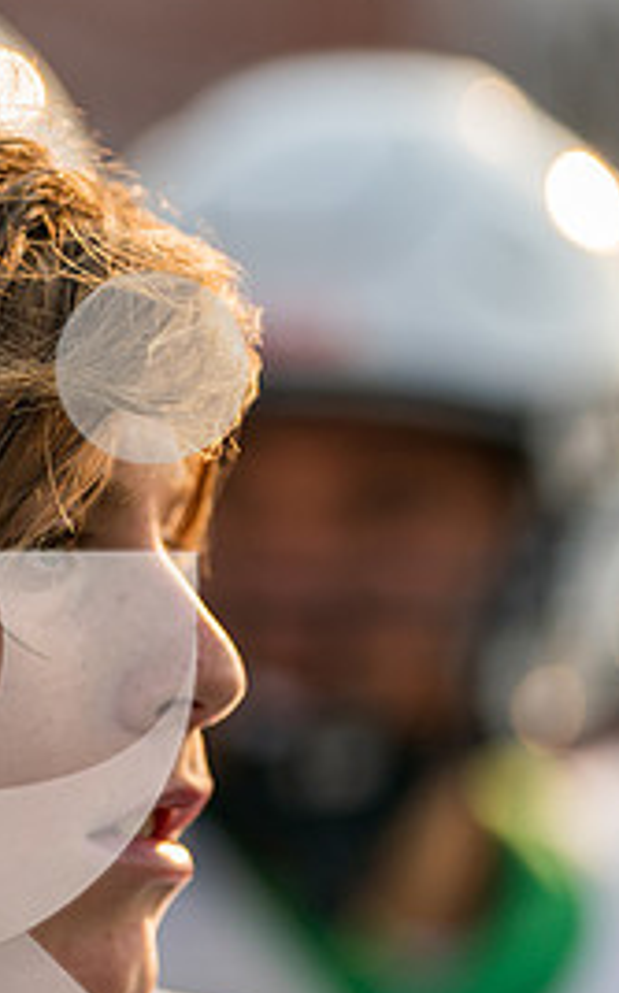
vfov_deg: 6.6
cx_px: -194
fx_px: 8629
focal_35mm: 319
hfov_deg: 4.1
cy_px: 581
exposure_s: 1/2000
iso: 250
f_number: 2.8
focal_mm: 135
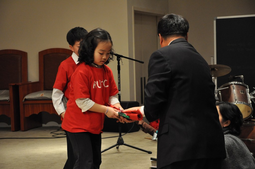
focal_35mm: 99
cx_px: 128
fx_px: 700
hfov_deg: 20.6
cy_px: 84
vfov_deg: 13.8
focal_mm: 66
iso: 1600
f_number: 5.3
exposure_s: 1/60
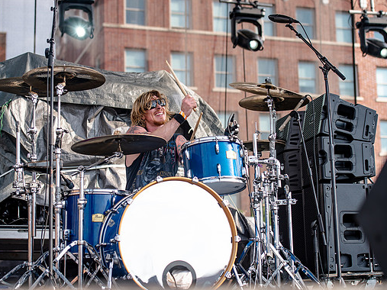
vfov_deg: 19.1
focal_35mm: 77
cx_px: 182
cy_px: 145
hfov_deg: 25.3
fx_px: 861
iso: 125
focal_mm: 70
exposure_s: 1/800
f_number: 4
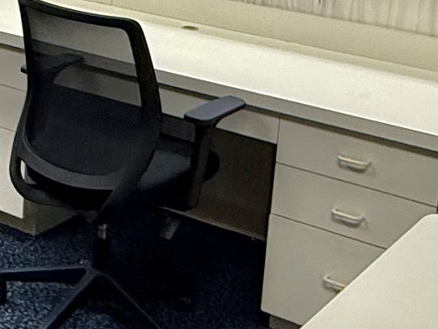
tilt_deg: -12.6
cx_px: 33
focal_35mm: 82
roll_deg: -2.0
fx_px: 1038
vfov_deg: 17.7
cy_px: 20
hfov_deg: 23.1
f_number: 2.2
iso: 200
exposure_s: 1/120
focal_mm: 2.22
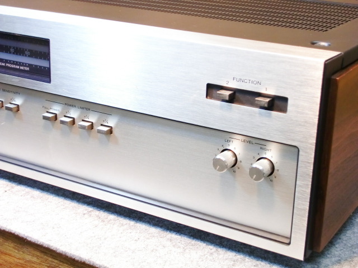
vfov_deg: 22.3
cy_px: 134
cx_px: 179
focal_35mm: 66
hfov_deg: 29.4
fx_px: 683
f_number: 4.1
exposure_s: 1/50
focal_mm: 11.7
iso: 400
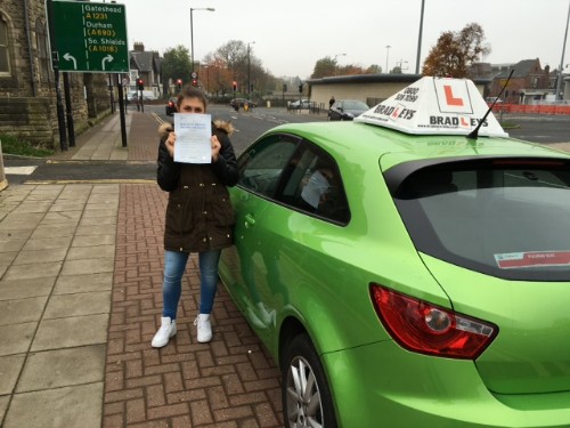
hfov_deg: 61.7
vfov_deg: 48.2
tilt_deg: -13.7
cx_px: 285
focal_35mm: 29
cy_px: 214
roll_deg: -1.7
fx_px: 478
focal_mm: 4.15
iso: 25
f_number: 2.2
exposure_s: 1/100
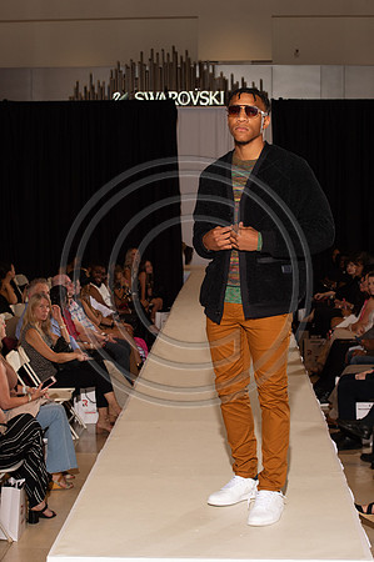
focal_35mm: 70
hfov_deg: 19.4
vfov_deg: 28.9
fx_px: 1093
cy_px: 281
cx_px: 187
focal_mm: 70
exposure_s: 1/250
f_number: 9
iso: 800
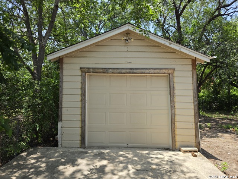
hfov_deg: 73.9
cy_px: 90
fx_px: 158
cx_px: 119
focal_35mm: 23
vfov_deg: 58.9
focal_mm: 6.3
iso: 80
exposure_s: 1/1681
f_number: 1.7
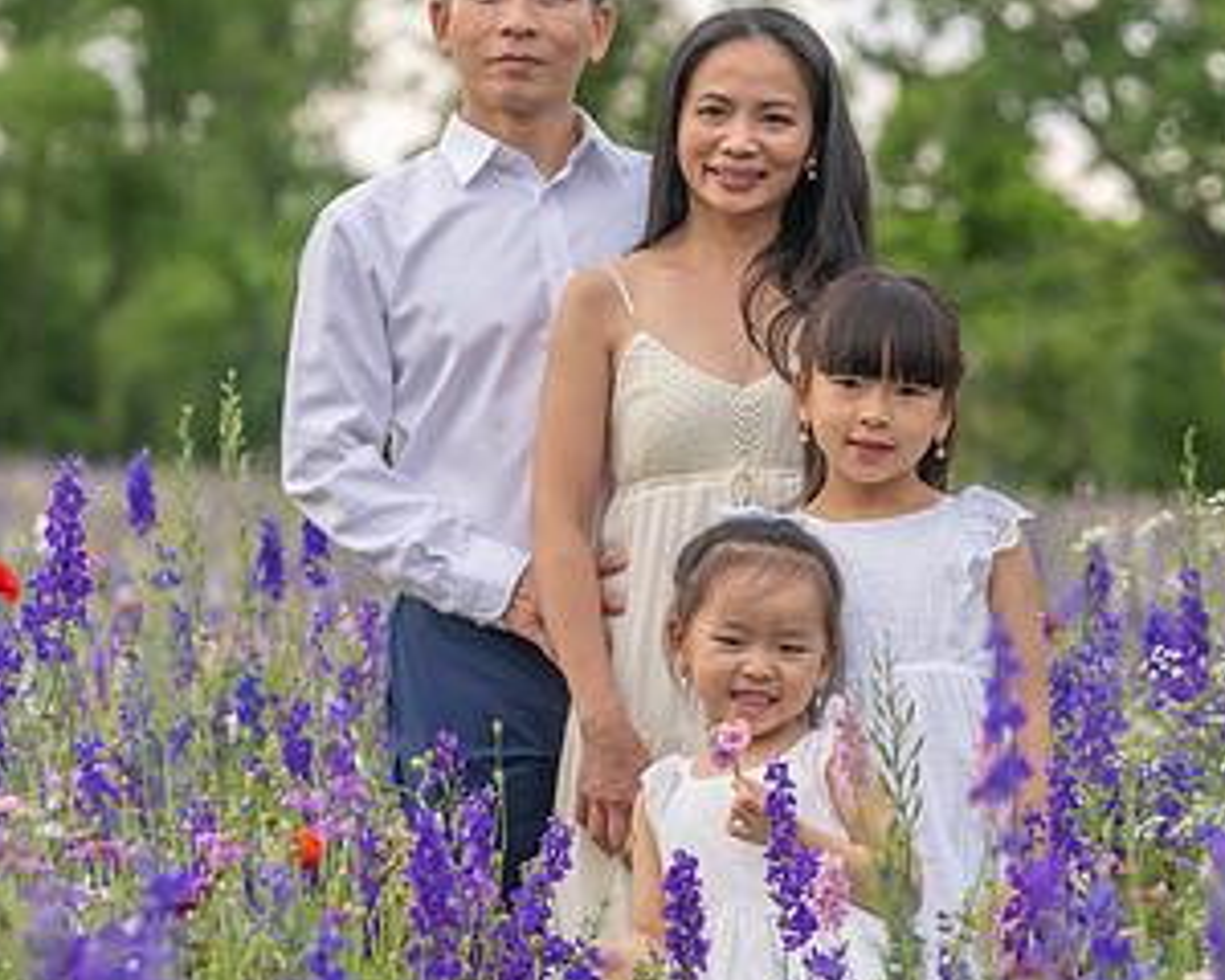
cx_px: 706
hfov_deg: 12.4
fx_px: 5656
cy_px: 553
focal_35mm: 156
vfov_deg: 9.9
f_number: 3.2
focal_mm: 86
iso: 400
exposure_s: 1/1000
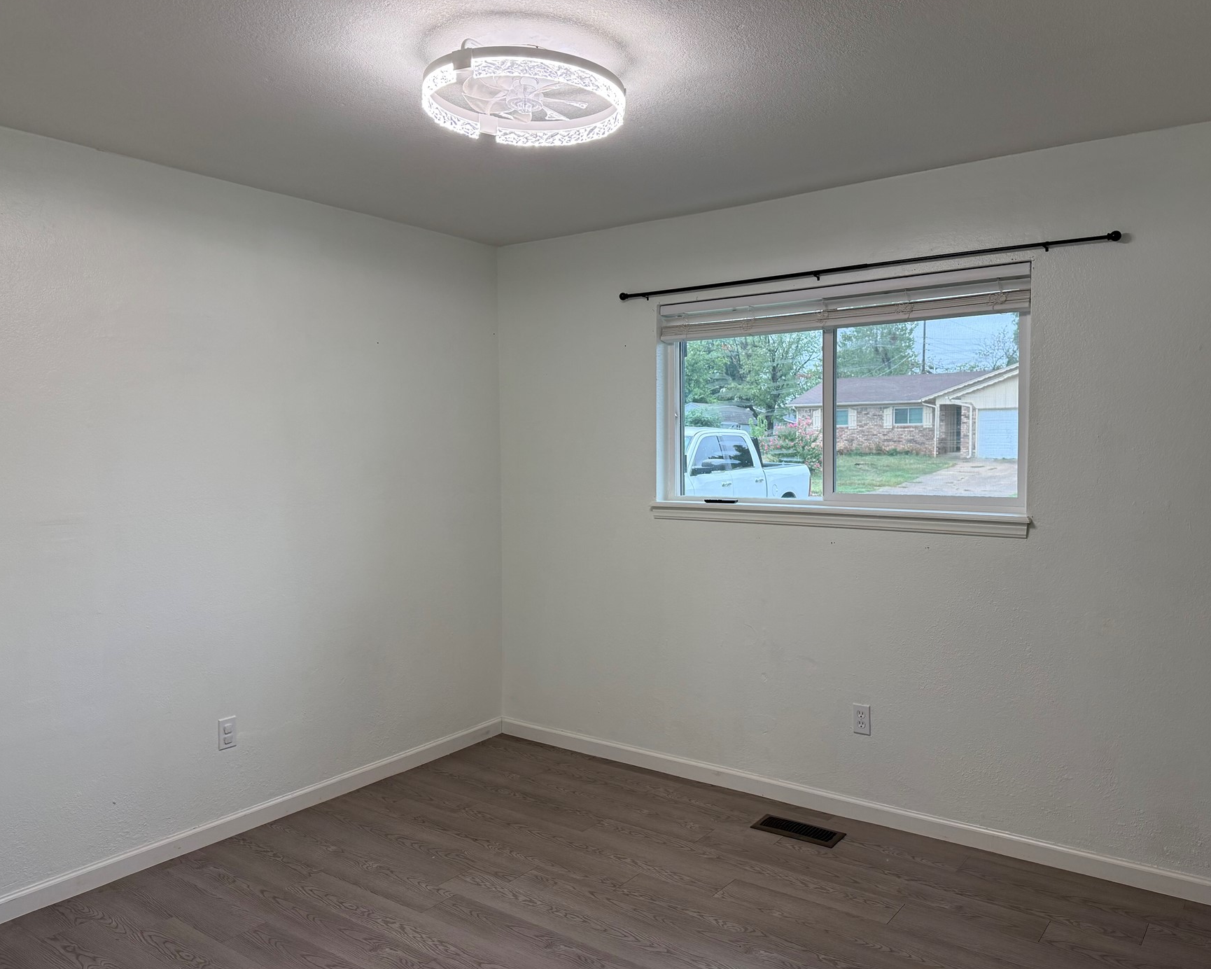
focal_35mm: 26
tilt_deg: -2.9
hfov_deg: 65.9
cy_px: 484
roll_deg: +0.6
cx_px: 666
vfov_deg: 54.9
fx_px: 932
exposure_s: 1/250
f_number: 1.78
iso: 200
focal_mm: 6.76
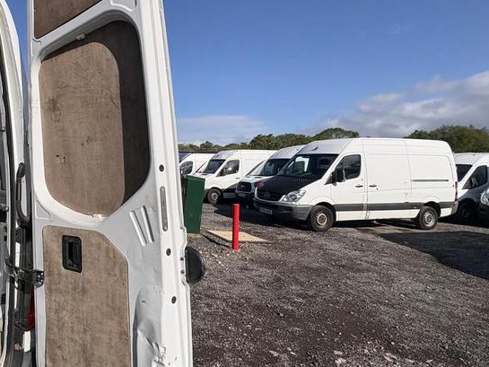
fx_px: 325
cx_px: 124
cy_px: 162
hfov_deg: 69.2
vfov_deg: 58.7
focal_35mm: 23
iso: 50
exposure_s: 1/3717
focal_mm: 2.22
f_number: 2.2
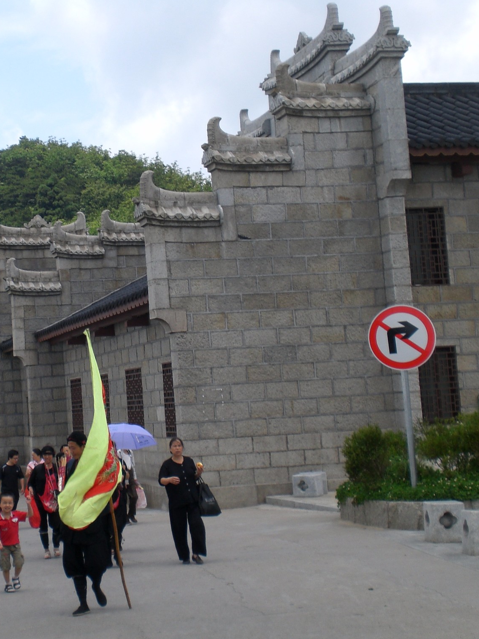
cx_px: 71
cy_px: 322
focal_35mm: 69
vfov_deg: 28.2
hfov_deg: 21.0
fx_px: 1273
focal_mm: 8.44
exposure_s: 1/320
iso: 50
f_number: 5.1
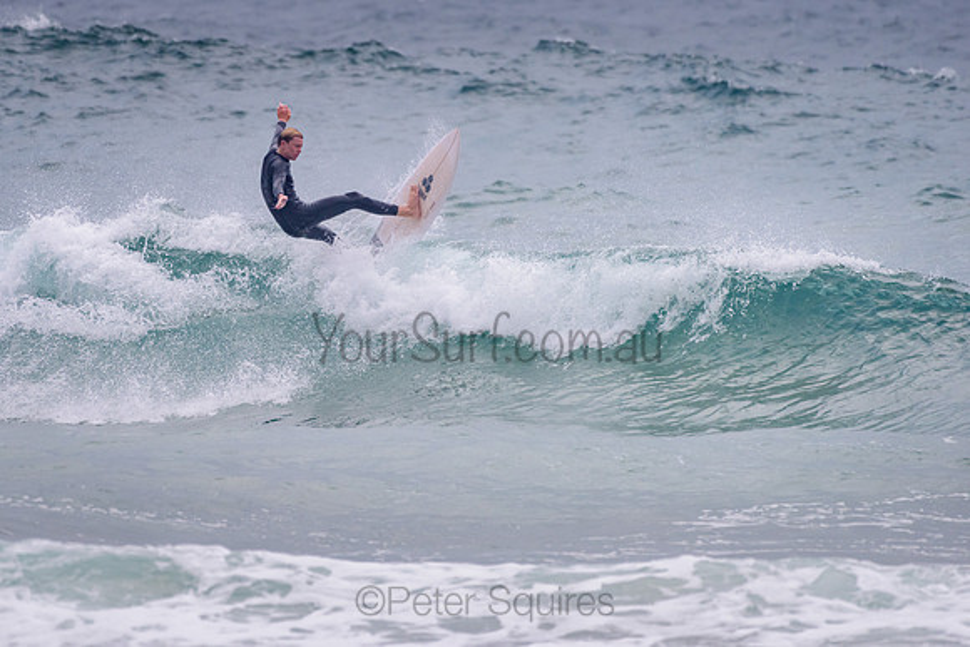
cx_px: 372
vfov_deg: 2.2
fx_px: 16626
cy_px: 252
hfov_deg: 3.3
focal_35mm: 617
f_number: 5.6
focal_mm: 500
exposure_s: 1/2000
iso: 720
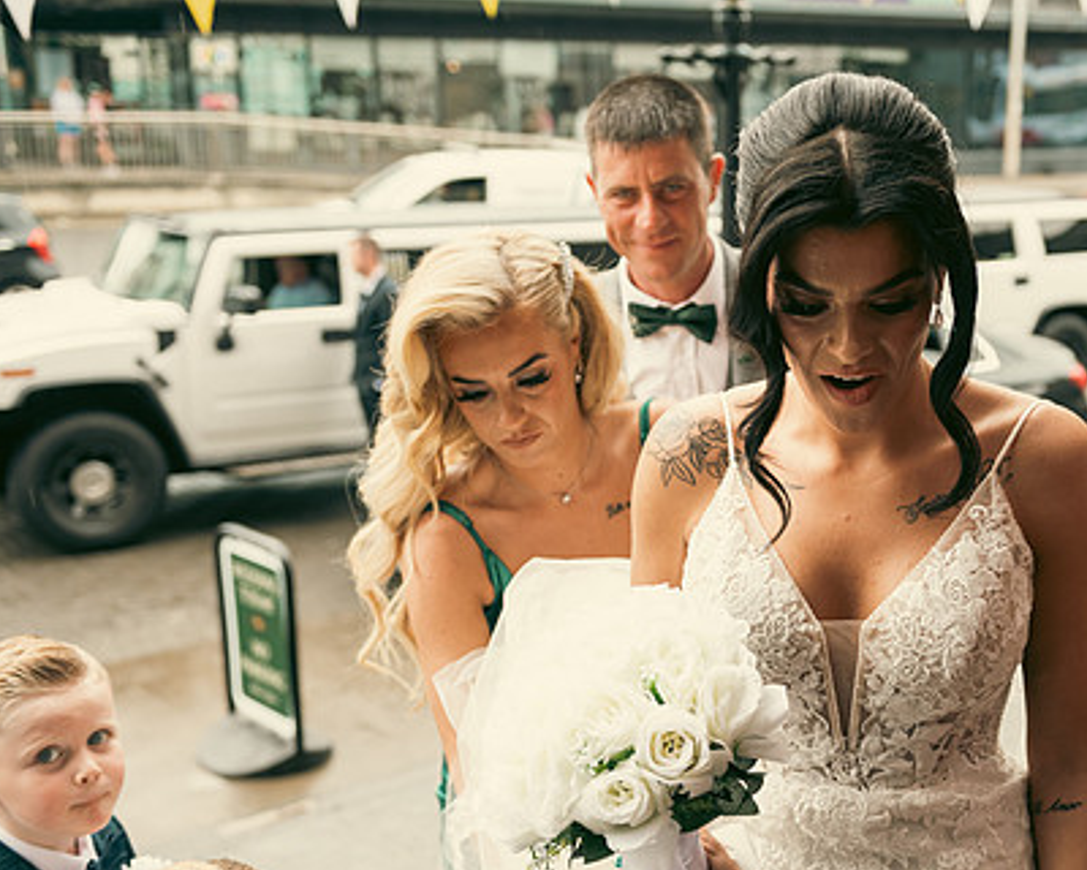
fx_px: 1576
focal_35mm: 49
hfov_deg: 37.4
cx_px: 766
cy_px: 493
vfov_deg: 30.8
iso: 200
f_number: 3.5
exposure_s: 1/200
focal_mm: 36
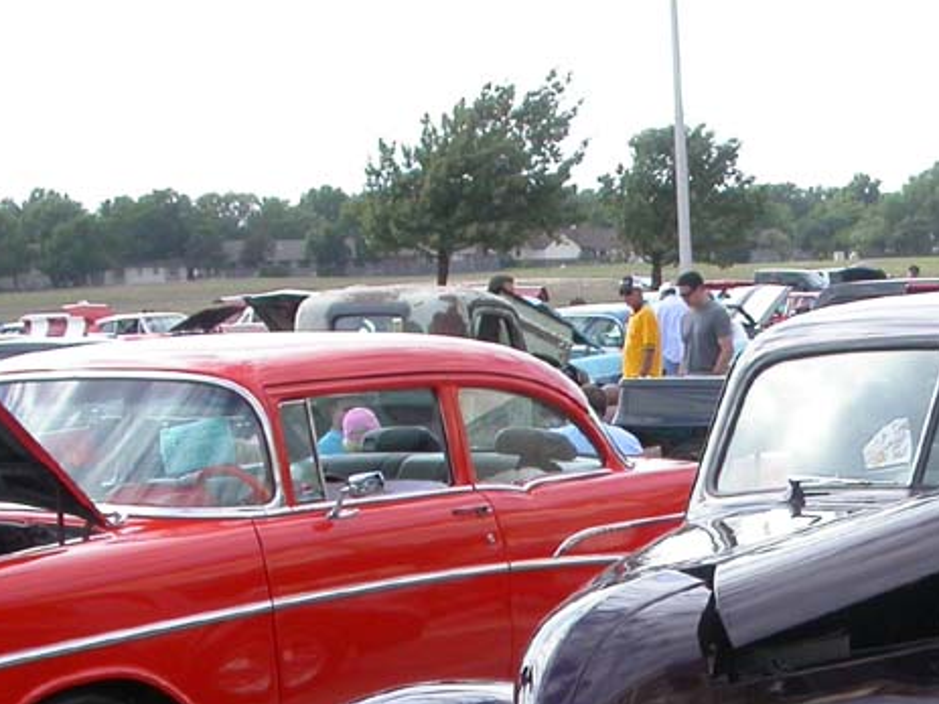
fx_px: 2278
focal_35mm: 84
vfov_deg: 17.1
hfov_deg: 22.6
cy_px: 722
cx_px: 884
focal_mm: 7.85
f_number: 6
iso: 100
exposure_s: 1/213
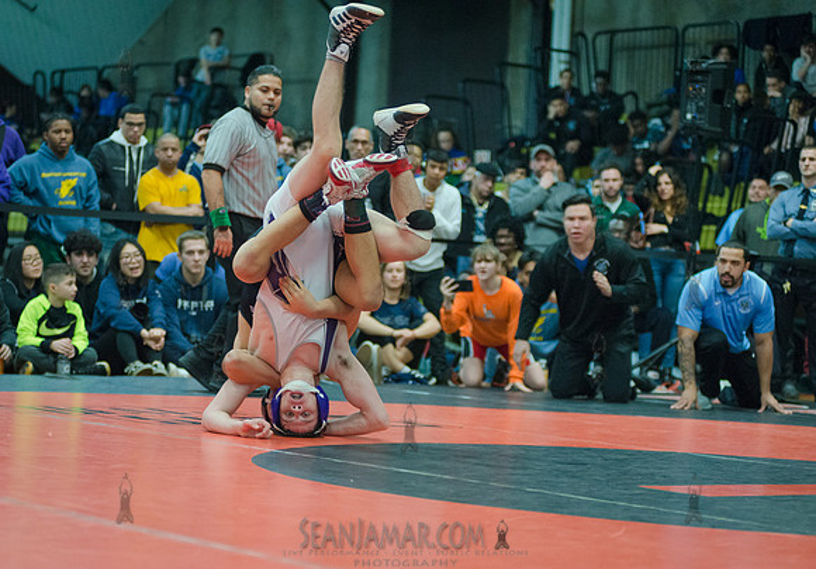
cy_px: 338
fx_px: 2250
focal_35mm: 98
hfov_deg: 20.5
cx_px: 310
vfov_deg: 14.4
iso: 4000
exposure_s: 1/320
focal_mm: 80
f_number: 2.8
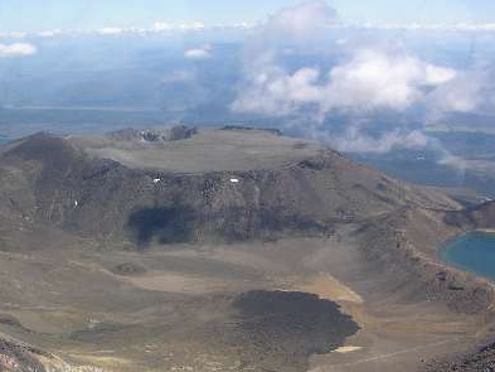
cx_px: 224
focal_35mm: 57
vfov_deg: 25.5
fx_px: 815
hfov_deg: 33.7
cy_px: 251
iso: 50
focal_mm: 8.9
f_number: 5.6
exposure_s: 1/270
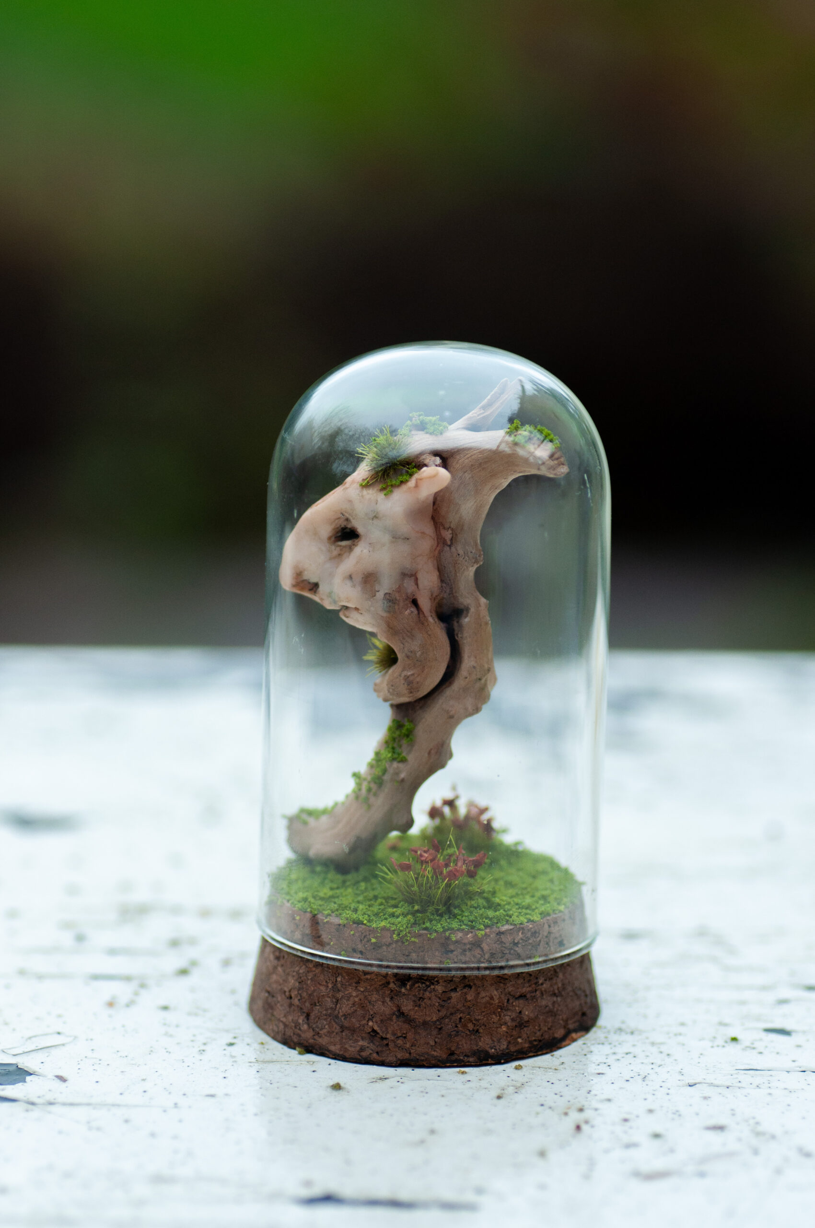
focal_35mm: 135
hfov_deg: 10.1
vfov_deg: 15.2
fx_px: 4596
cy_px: 614
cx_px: 408
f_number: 5
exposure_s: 1/320
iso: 640
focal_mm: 90
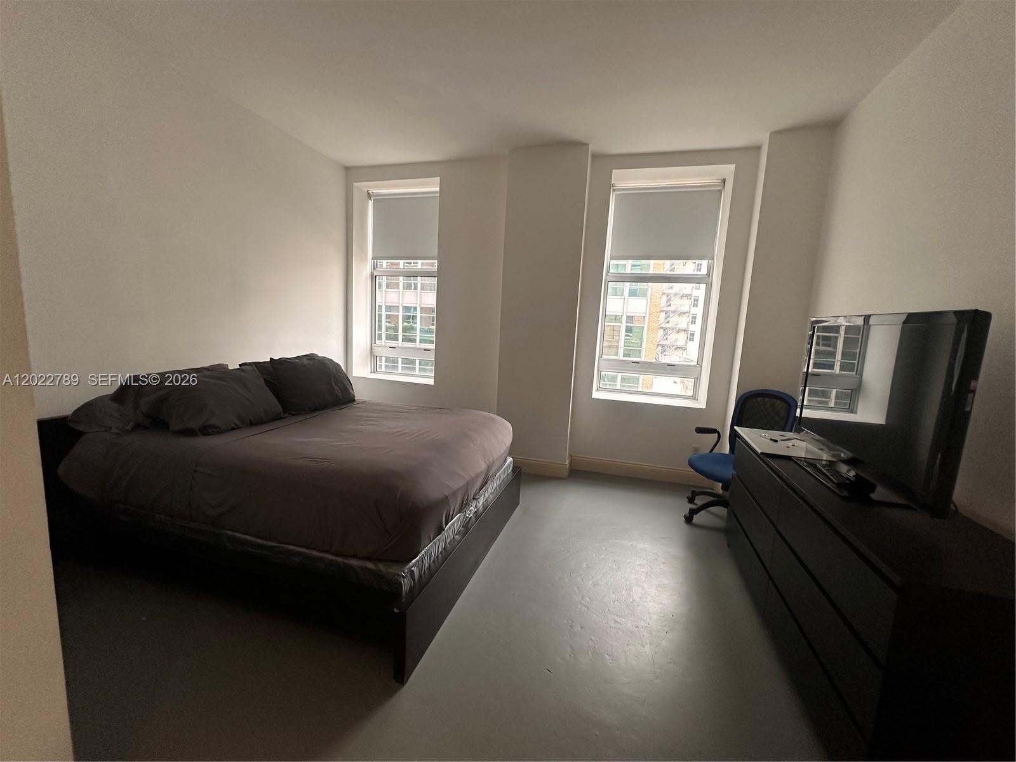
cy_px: 381
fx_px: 411
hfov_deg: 102.1
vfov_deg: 85.7
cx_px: 508
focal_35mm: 14
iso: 200
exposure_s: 1/60
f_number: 2.2
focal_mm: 2.22
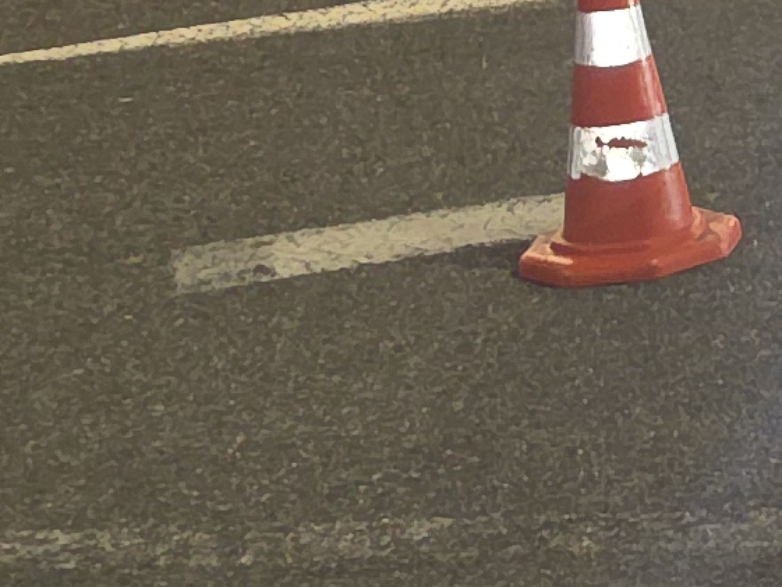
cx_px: 2357
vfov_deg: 8.8
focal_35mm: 164
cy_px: -371
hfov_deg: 9.4
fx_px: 3706
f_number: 1.7
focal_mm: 6.3
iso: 125
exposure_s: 1/25
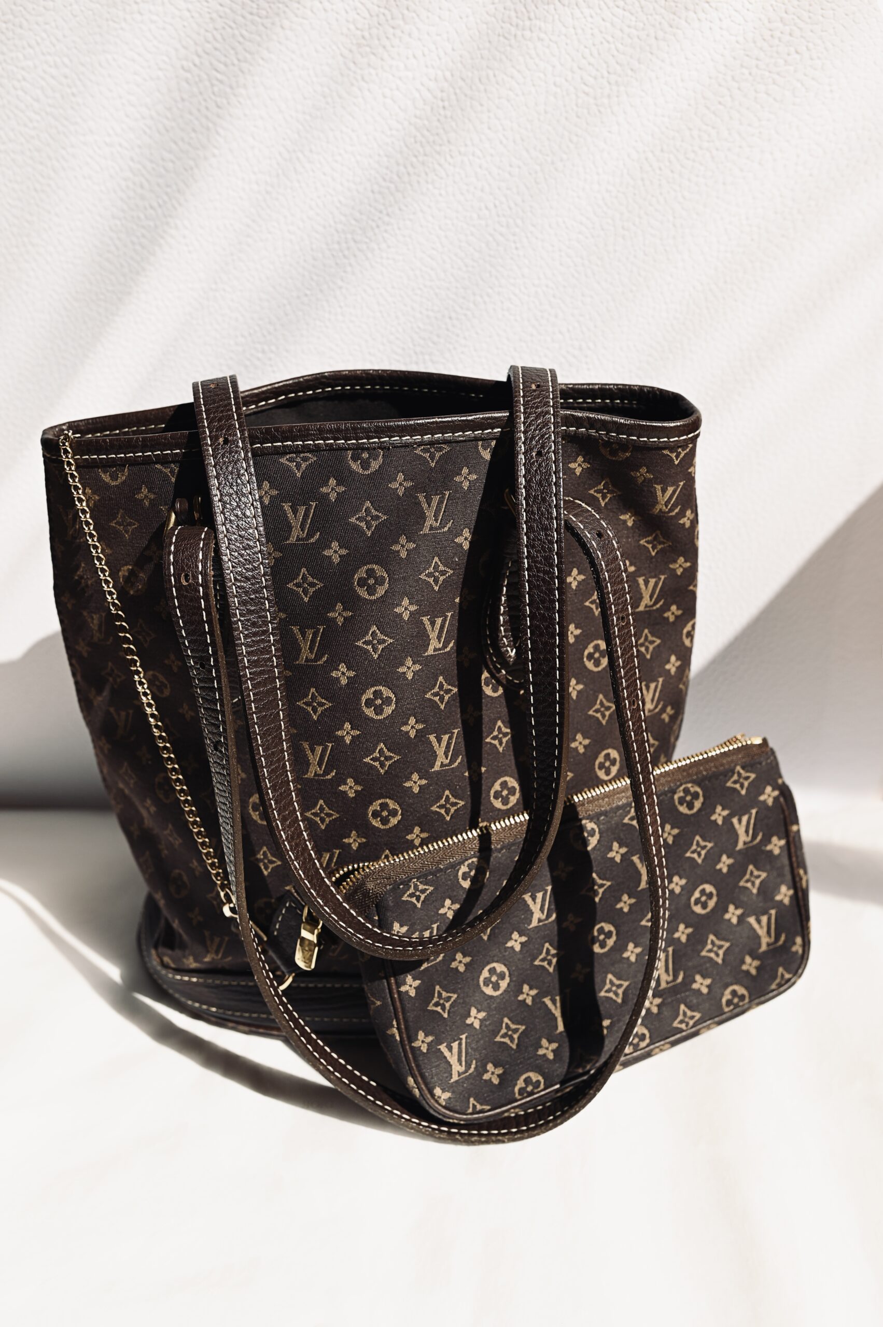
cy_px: 664
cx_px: 442
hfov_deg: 37.8
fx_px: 1290
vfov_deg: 54.5
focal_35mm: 35
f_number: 6.3
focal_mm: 35
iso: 100
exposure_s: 1/400
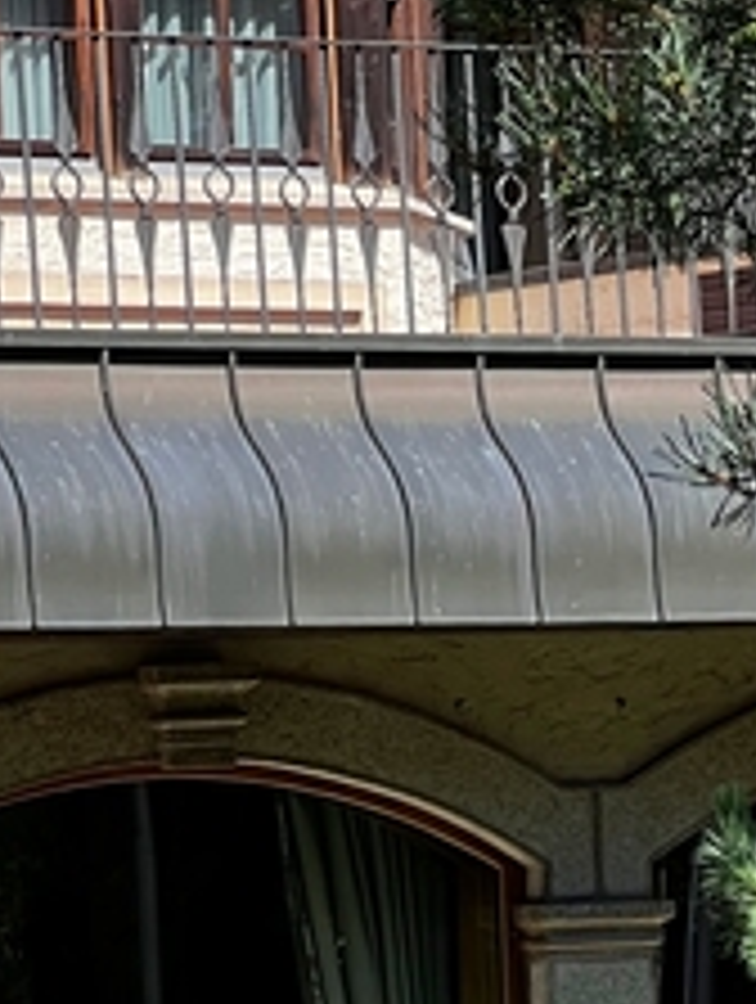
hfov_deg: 5.1
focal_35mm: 294
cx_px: 742
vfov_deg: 6.7
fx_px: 8537
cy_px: 1384
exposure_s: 1/242
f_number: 2.8
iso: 32
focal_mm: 9
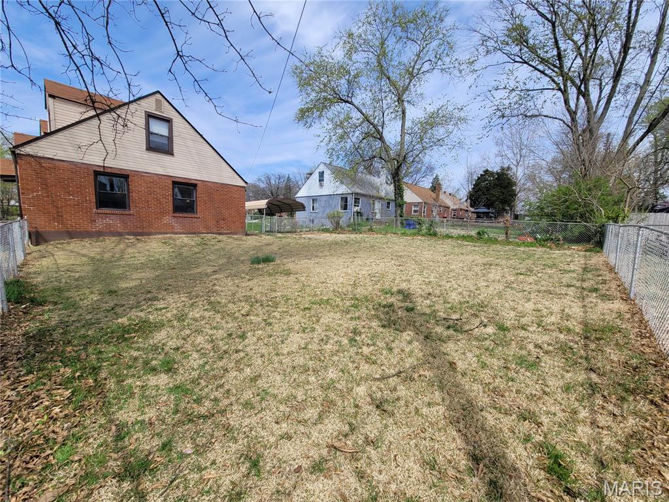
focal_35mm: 13
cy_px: 251
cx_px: 334
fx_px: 251
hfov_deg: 106.2
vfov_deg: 89.9
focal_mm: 2.2
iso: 50
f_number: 2.2
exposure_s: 1/1789
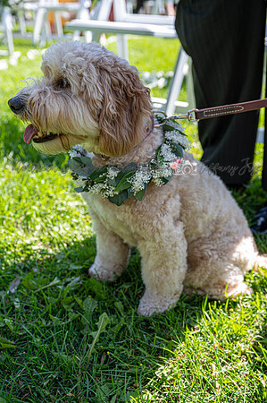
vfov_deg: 46.4
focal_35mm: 42
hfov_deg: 31.8
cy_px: 202
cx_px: 134
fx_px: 468
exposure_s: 1/250
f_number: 5
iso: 200
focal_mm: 42
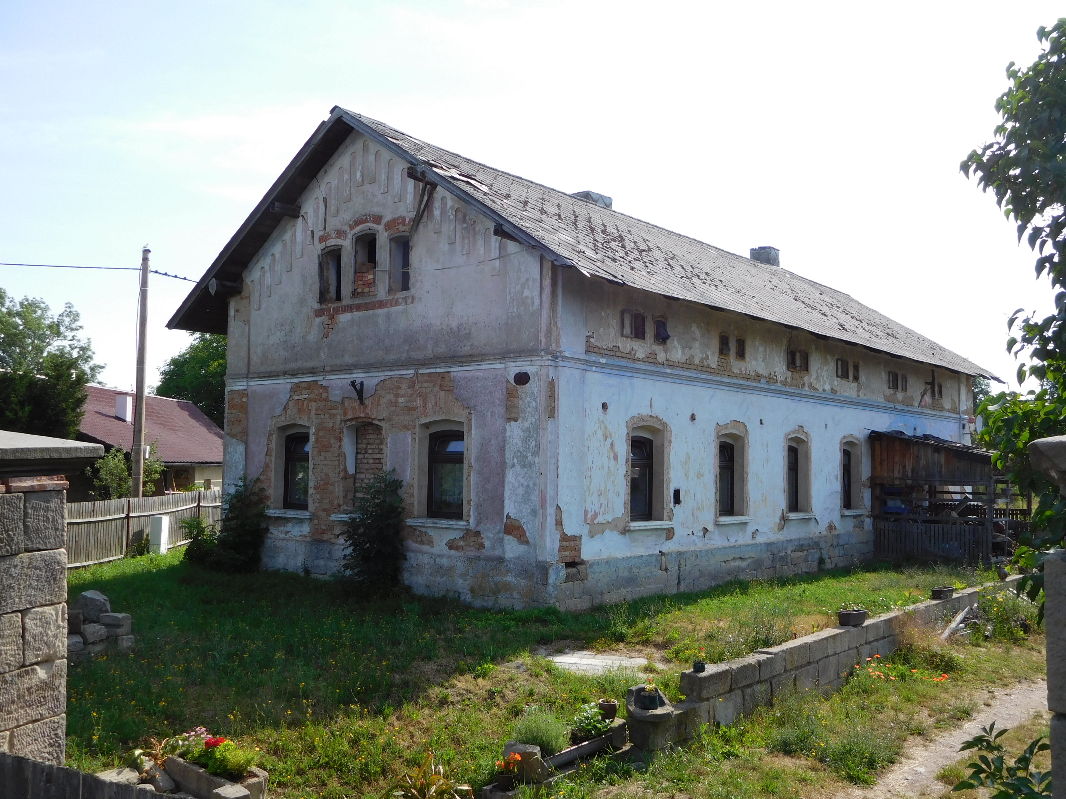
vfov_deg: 44.2
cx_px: 533
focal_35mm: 32
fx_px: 985
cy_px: 400
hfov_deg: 56.8
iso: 125
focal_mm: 5.7
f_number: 3.6
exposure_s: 1/800
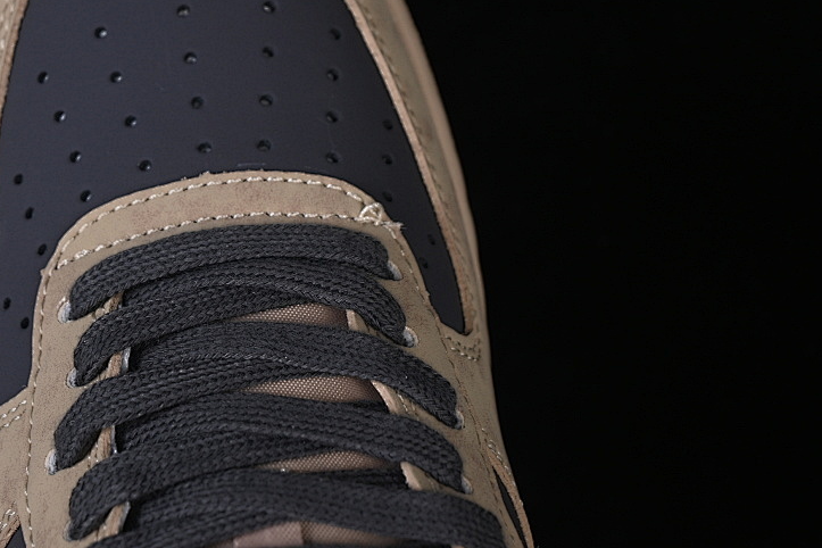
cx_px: 223
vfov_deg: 12.2
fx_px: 2557
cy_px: 211
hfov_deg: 18.2
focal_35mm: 112
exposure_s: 1/80
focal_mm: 50
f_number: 7.1
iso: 160
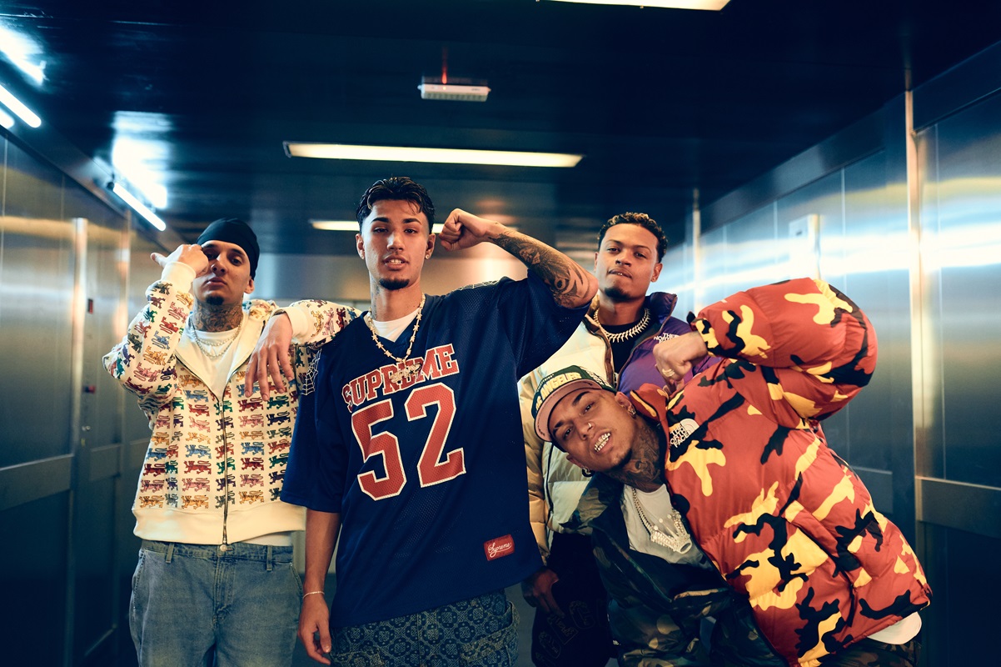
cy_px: 334
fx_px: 973
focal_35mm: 35
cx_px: 500
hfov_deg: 54.5
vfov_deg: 37.8
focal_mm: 35
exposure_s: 1/320
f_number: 2.2
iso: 2000
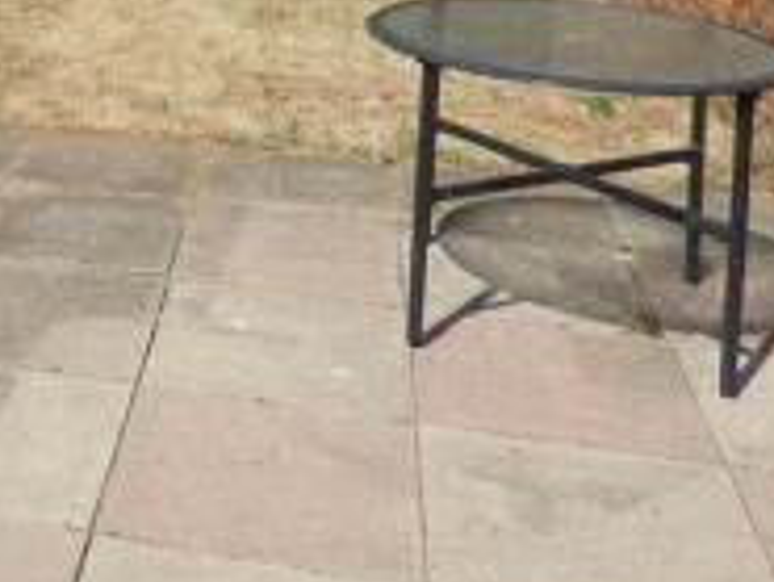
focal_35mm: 63
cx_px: -90
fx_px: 1410
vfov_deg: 21.0
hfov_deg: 27.9
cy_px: -195
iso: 80
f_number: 4
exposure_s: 1/800
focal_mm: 3.6
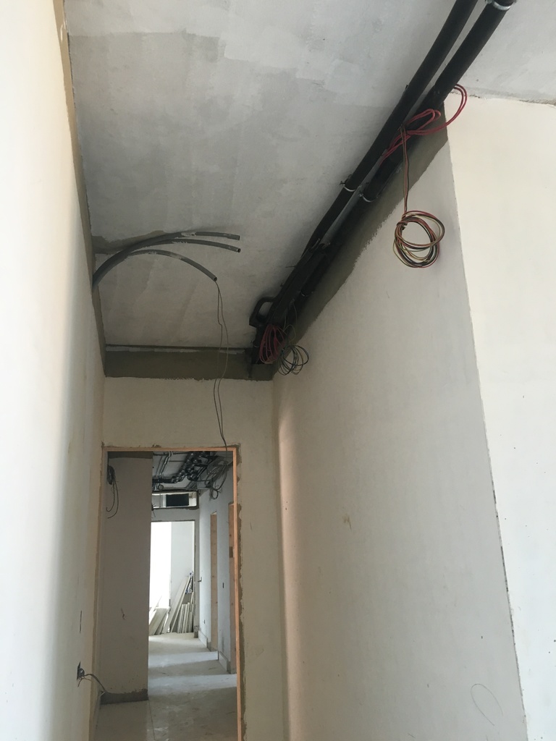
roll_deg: +2.3
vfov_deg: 61.7
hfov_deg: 48.2
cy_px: 370
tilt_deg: +18.2
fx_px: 621
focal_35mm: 29
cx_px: 278
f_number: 2.2
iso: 100
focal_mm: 4.15
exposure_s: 1/33
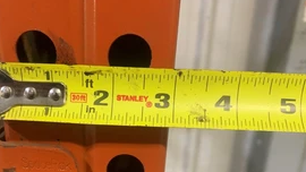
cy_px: 164
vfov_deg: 27.1
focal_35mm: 42
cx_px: 122
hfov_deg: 48.1
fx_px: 341
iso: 400
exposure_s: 1/60
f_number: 1.8
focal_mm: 4.25
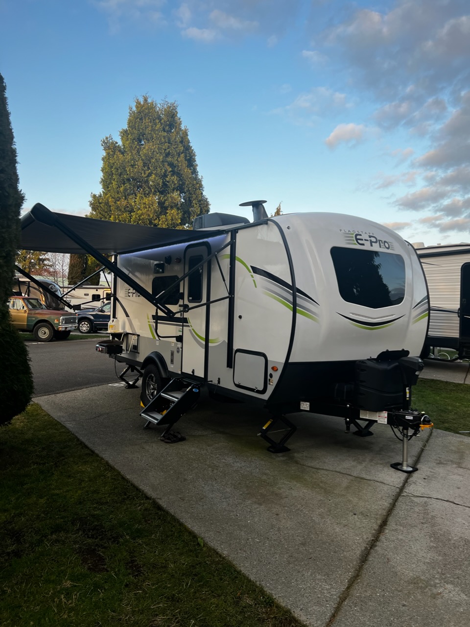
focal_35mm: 26
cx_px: 235
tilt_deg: +0.2
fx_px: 471
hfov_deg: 53.1
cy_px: 314
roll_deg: -0.5
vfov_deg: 67.3
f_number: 1.5
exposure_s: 1/552
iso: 50
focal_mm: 5.7
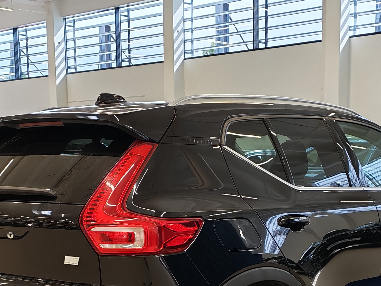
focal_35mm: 72
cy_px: 270
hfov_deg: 27.0
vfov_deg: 20.0
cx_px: 209
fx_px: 793
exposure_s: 1/100
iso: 125
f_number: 1.9
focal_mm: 6.12
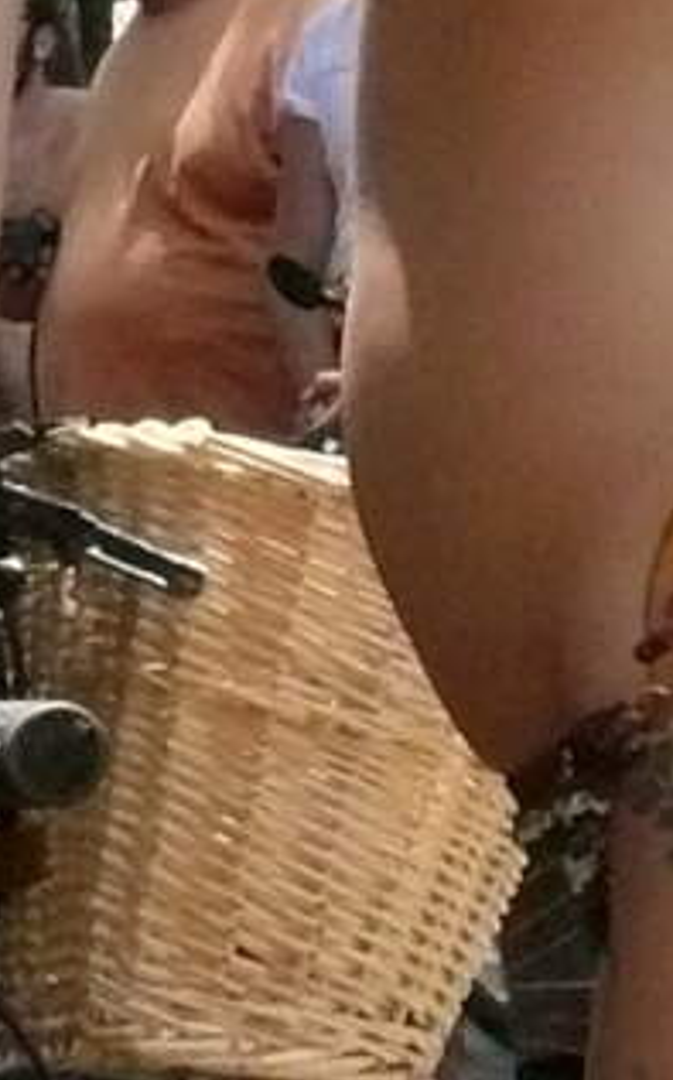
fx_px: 5527
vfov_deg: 11.0
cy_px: -10
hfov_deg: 7.0
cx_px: 195
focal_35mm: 188
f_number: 7.1
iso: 400
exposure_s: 1/400
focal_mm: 7.4
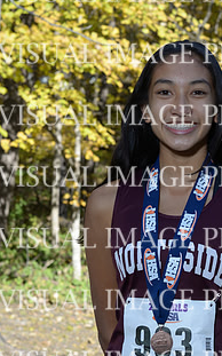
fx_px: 921
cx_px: 195
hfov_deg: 13.6
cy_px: 207
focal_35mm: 95
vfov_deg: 21.9
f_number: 6.3
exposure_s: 1/200
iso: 125
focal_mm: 50
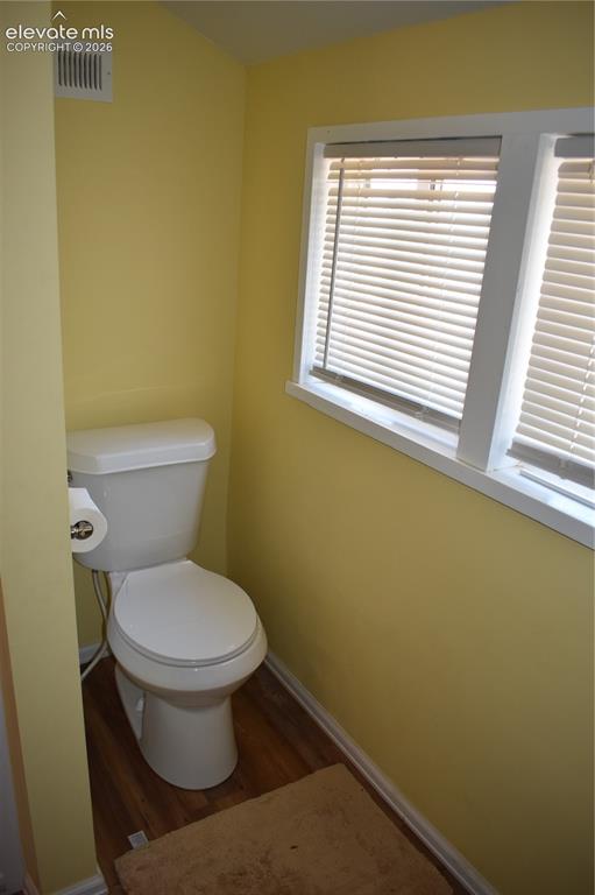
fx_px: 670
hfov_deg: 47.9
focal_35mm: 27
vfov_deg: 67.4
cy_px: 448
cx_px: 298
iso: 450
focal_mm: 18
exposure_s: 1/200
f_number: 4.5
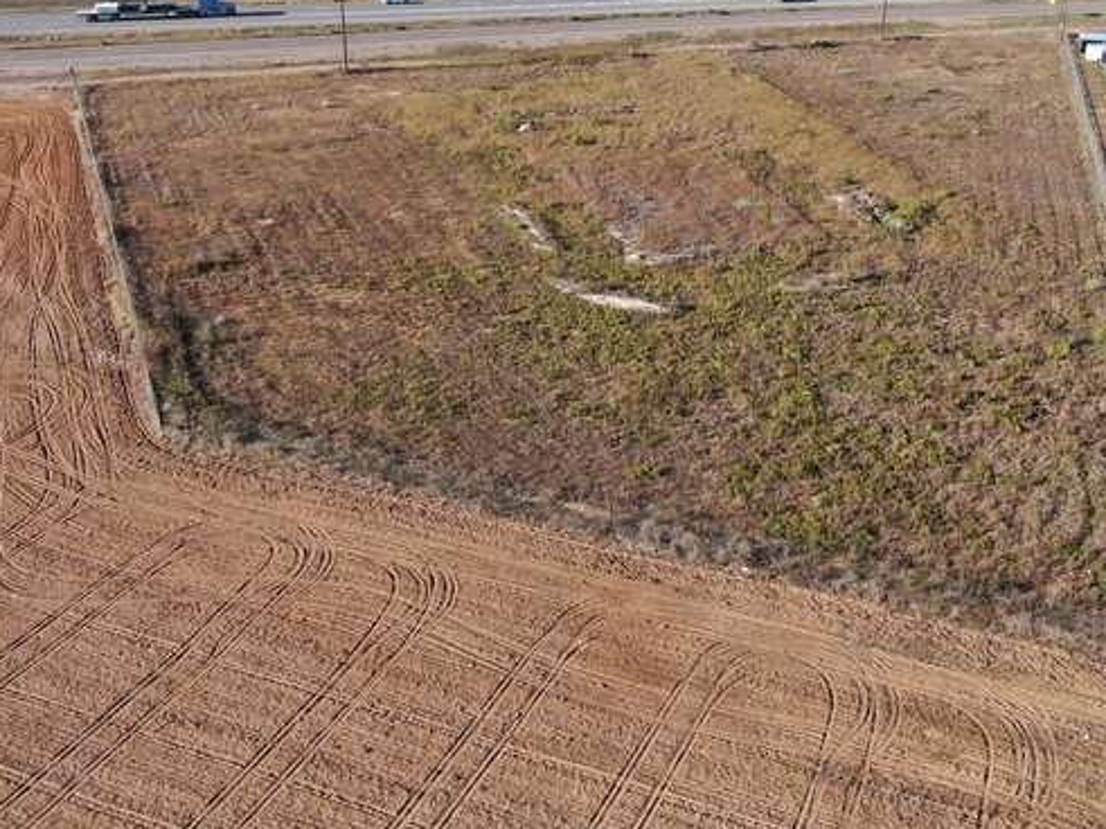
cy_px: 329
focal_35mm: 43
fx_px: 1374
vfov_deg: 33.5
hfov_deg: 43.6
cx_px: 676
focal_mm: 5.69
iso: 100
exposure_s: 1/400
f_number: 3.2
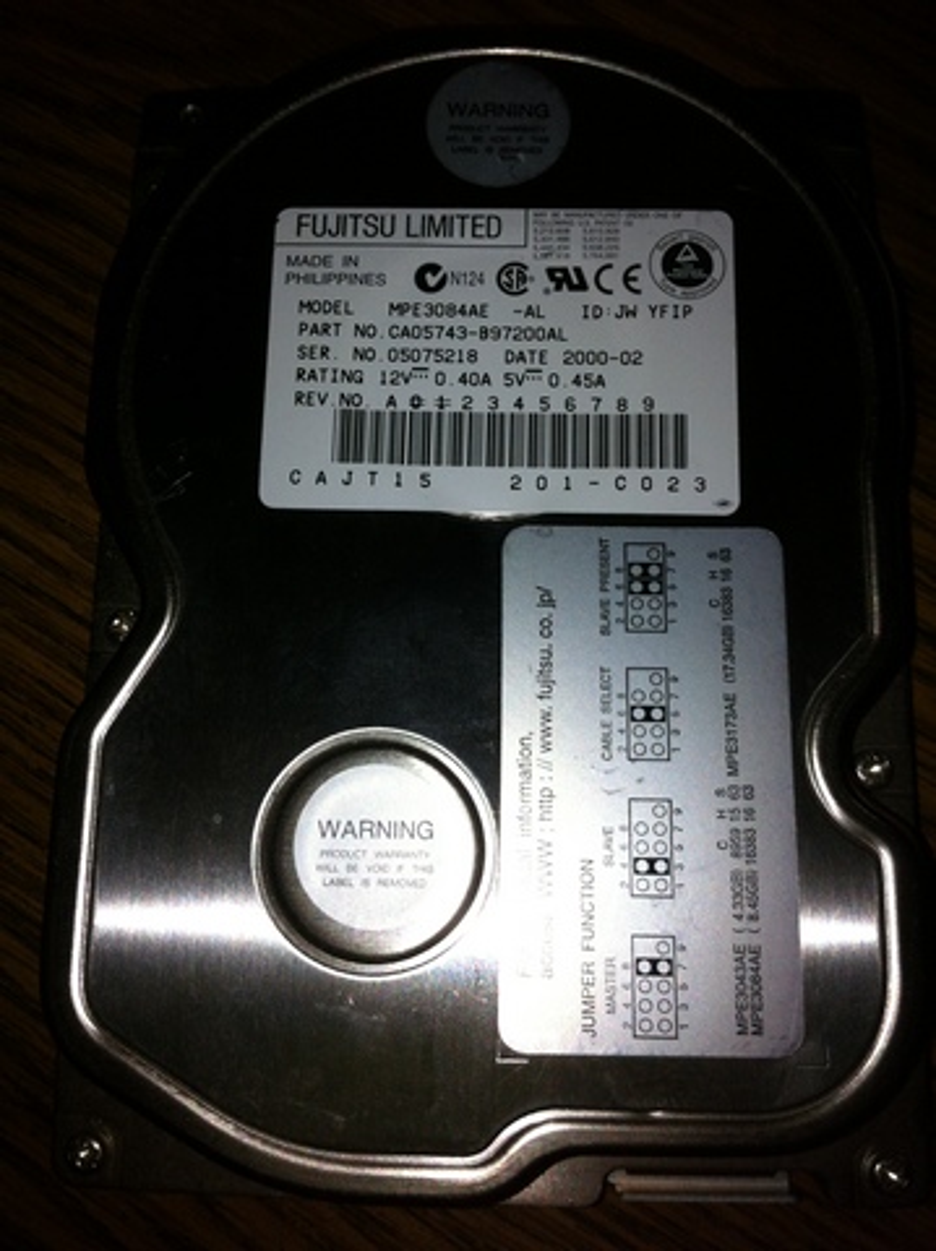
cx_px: 468
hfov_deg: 40.6
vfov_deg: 52.7
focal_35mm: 35
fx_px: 1264
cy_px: 626
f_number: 2.8
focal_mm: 3.85
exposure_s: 1/427
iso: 80
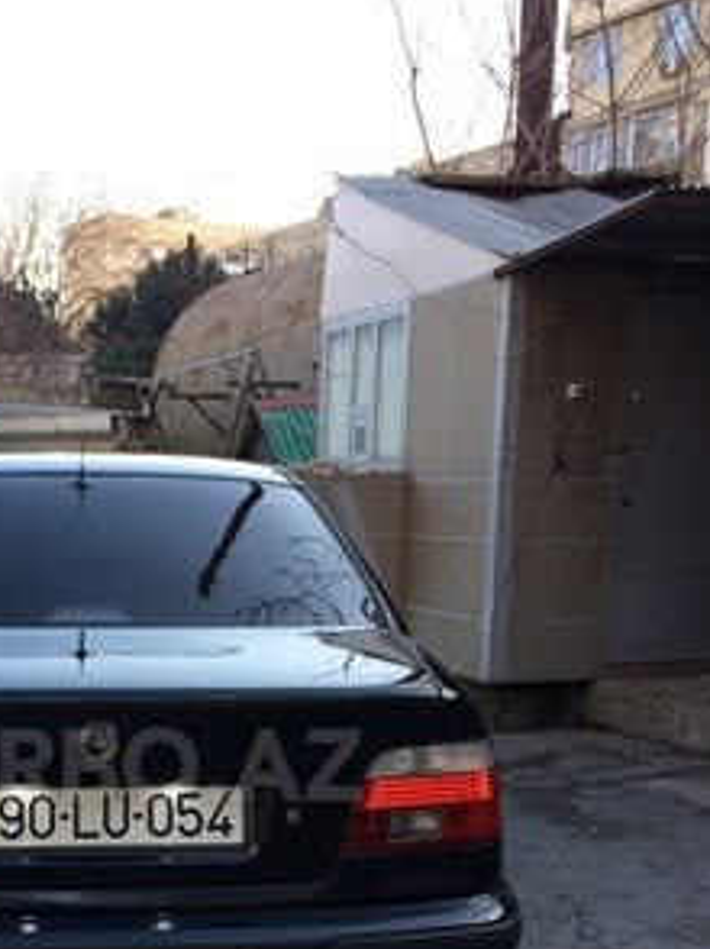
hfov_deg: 28.8
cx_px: 113
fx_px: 1342
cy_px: 765
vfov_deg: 37.5
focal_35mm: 49
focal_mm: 4.15
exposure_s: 1/207
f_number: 2.2
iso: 32
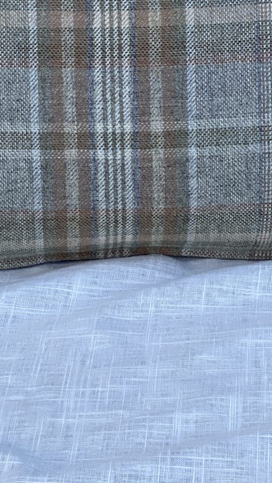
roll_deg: +1.8
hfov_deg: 9.1
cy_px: -13
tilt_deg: -22.0
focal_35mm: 134
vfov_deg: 15.7
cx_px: 93
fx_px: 1717
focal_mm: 6
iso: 20
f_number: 2
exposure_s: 1/304
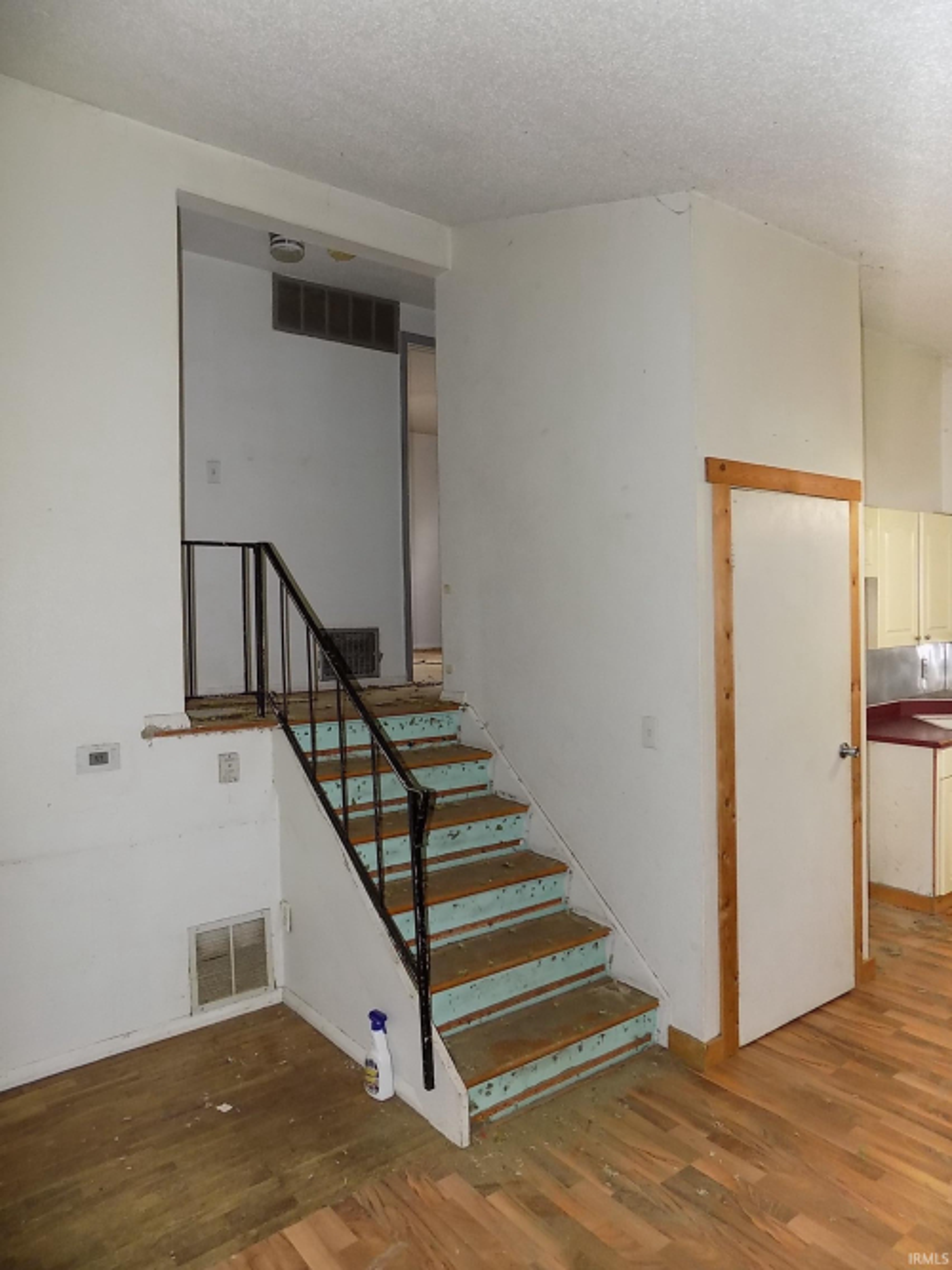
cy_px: 635
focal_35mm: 23
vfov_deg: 73.9
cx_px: 476
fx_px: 844
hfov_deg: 58.9
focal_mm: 4
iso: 200
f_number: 3.1
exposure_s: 1/30
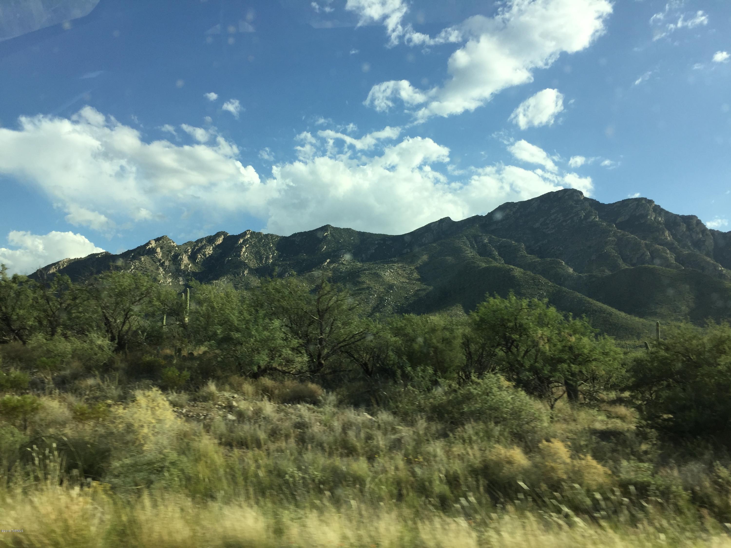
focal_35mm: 29
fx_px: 612
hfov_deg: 61.7
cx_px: 366
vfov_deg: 48.2
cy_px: 274
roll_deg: -2.3
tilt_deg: +9.7
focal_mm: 4.15
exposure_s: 1/706
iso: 32
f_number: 2.2
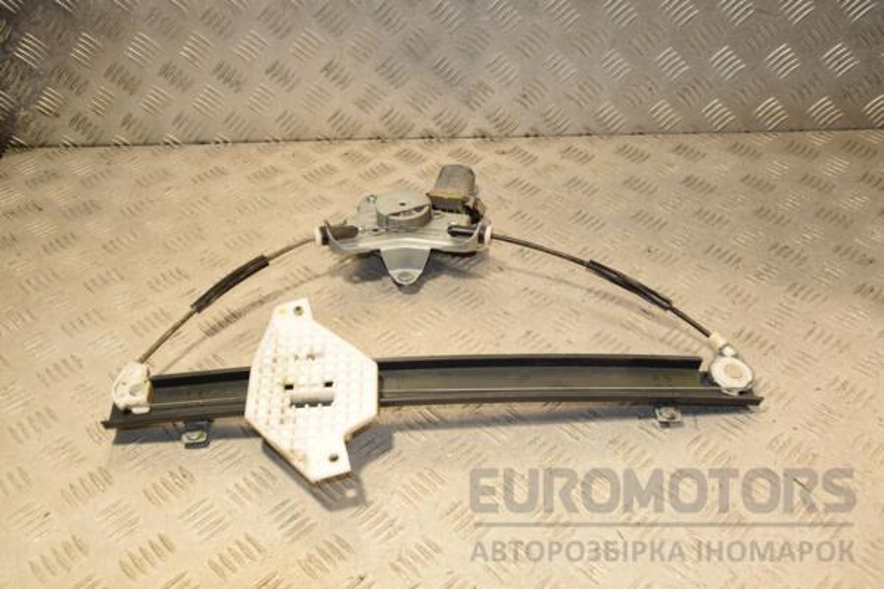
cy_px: 294
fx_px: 921
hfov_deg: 51.3
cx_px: 442
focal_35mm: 38
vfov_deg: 35.5
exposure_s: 1/200
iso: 800
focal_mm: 25
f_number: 7.1
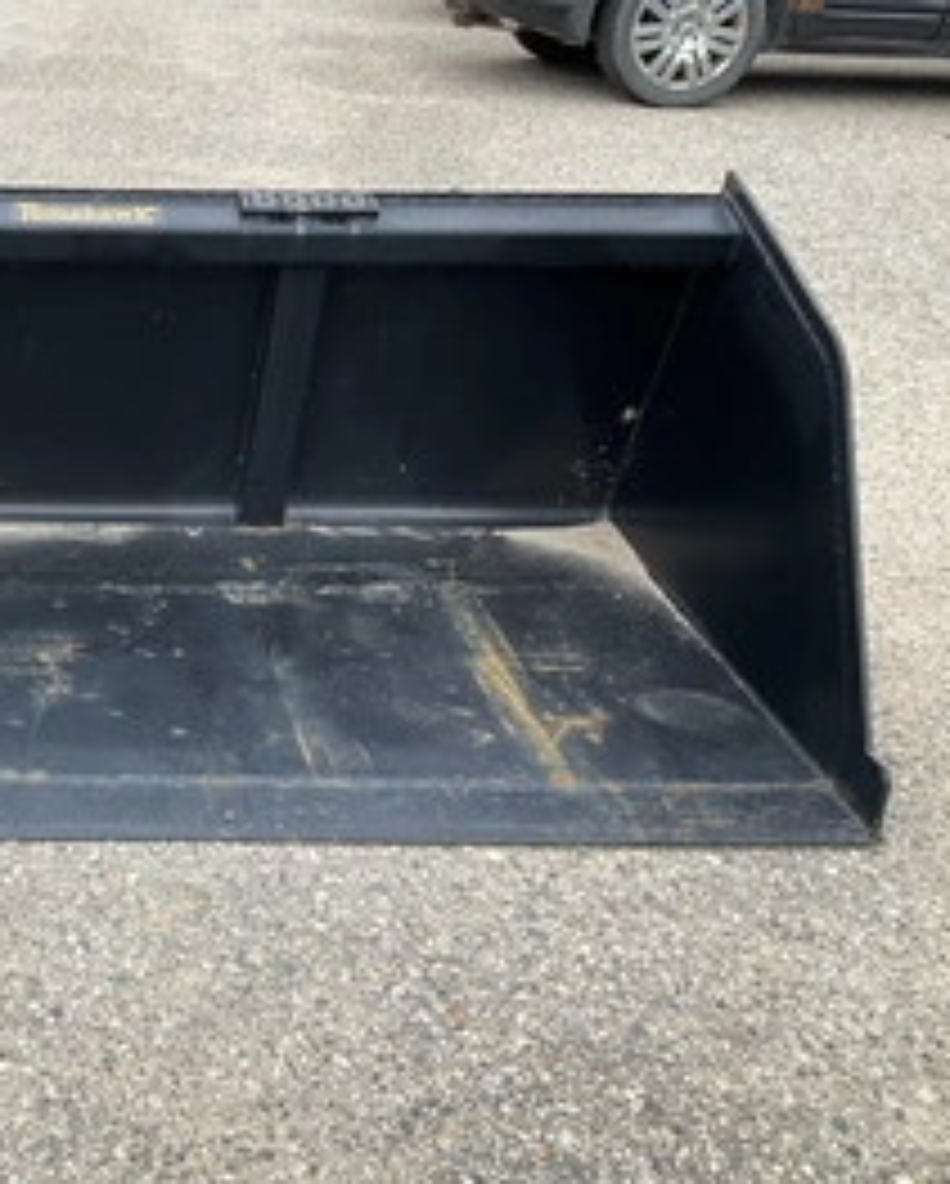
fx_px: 1509
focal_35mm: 43
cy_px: 585
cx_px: 68
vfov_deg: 42.9
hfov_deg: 32.9
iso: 25
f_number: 1.8
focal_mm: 3
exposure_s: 1/435
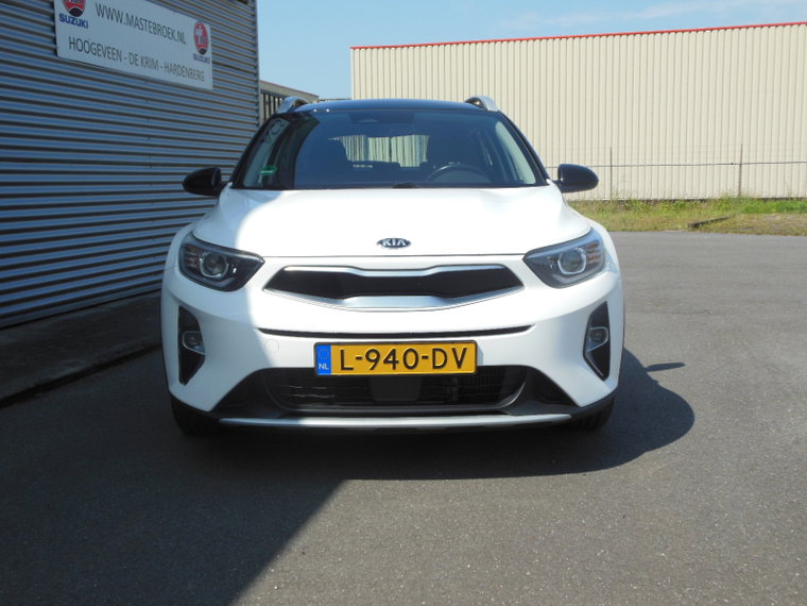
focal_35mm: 38
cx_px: 404
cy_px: 303
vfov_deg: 37.7
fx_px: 886
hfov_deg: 49.0
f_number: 3.6
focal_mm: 6.8
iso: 125
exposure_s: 1/1250
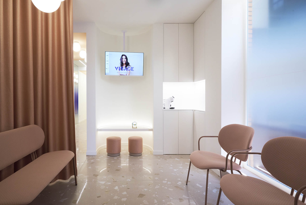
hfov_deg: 82.6
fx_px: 174
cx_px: 153
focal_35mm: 20
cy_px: 102
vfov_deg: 60.7
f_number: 13
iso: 320
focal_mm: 20.5
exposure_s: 1/20
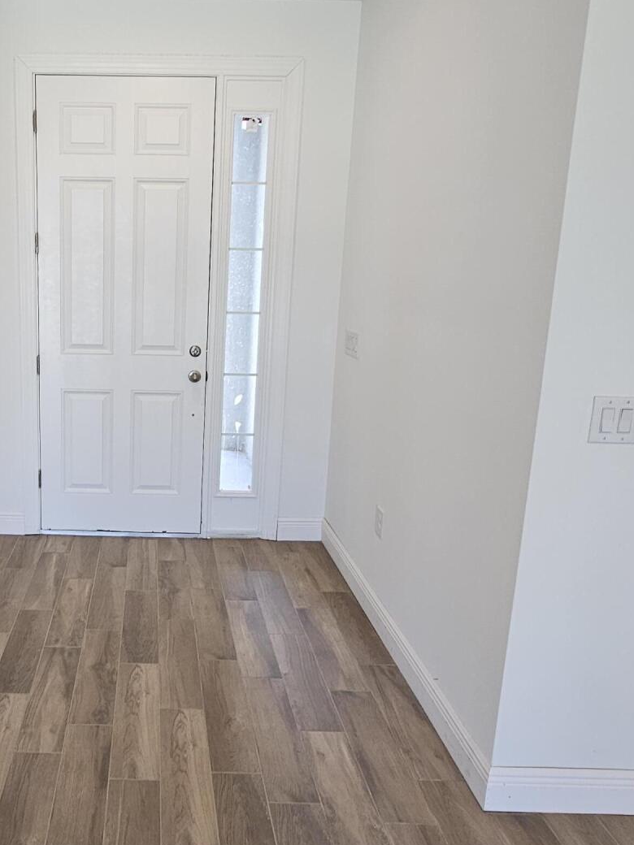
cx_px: 128
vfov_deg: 69.4
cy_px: 407
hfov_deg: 51.5
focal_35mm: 25
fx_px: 611
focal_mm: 2.2
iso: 64
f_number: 2.2
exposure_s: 1/60
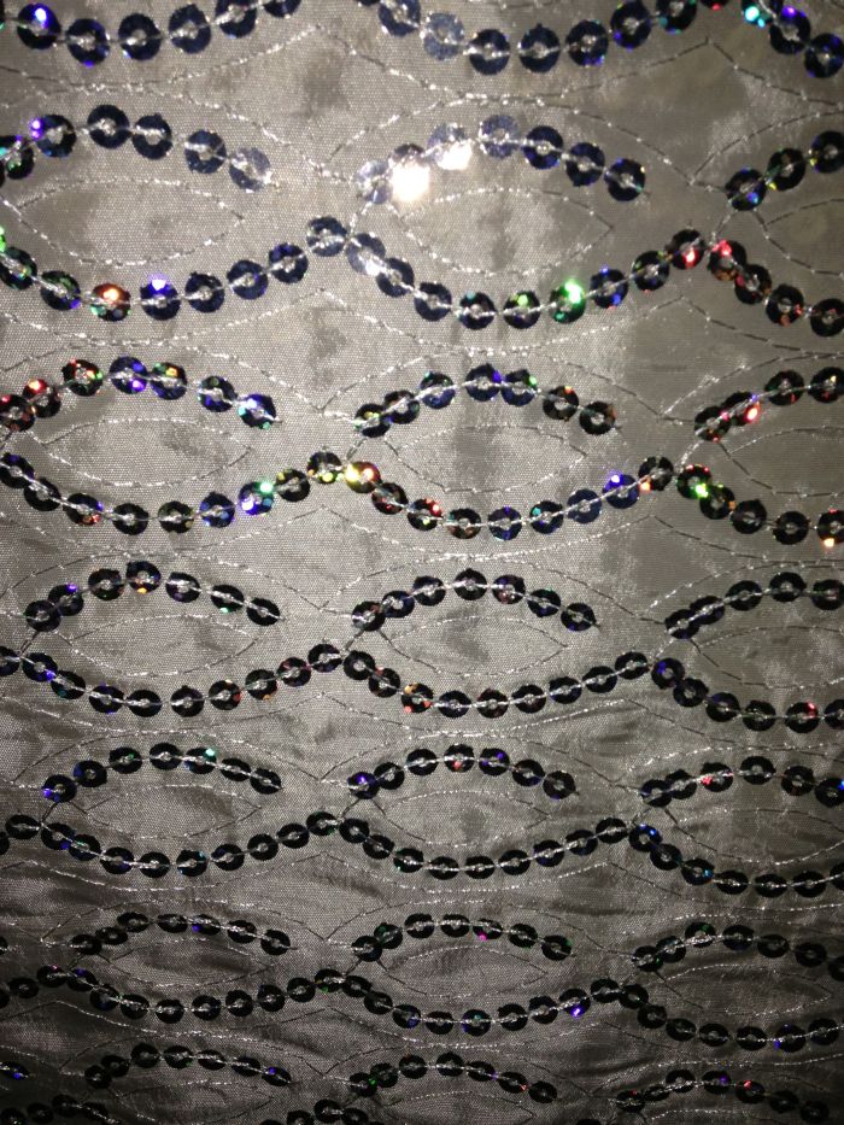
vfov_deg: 55.3
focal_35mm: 33
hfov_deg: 43.0
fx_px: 1073
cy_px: 562
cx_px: 422
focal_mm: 4.13
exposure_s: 1/341
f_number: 2.4
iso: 50
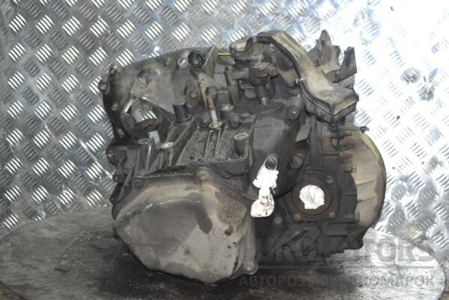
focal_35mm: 82
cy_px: 150
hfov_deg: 24.6
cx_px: 224
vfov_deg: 16.6
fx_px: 1029
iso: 3200
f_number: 5.6
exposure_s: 1/60
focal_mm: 55
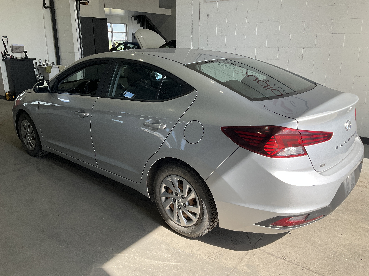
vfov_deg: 48.2
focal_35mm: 29
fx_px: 309
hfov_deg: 61.7
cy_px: 138
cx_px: 184
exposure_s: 1/435
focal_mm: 3
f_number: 1.8
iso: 25
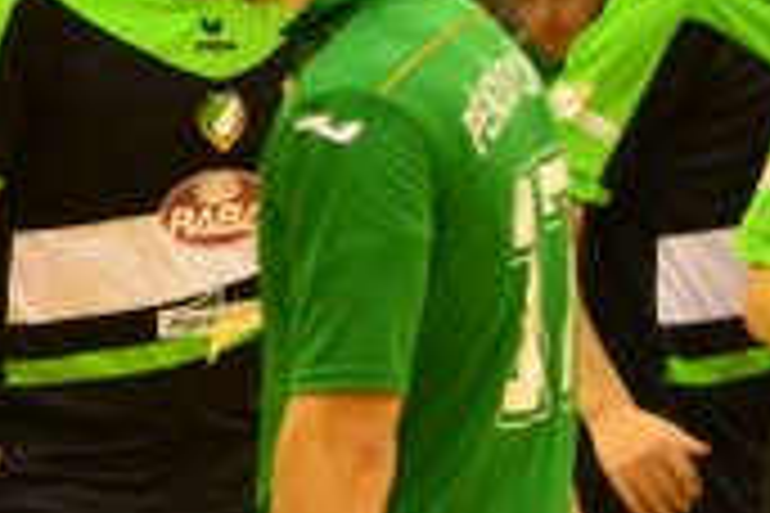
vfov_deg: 1.5
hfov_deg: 2.3
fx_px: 19099
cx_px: 1162
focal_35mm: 893
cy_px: 256
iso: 4000
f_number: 5
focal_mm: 170
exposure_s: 1/400
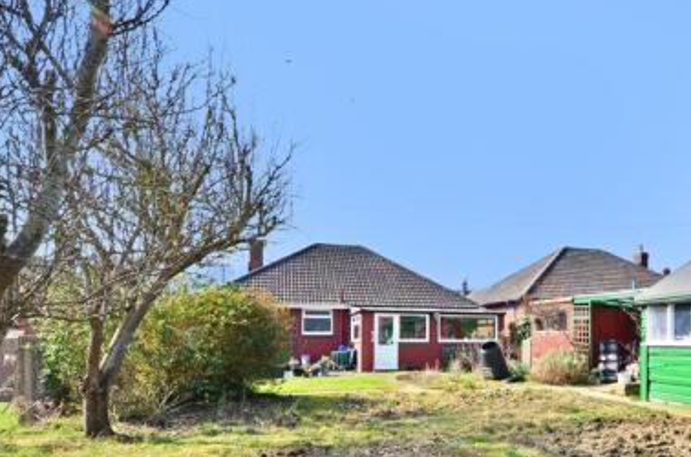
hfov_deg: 67.2
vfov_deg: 47.8
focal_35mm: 26
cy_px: 331
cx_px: 472
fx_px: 498
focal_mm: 10
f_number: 10
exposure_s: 1/400
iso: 640
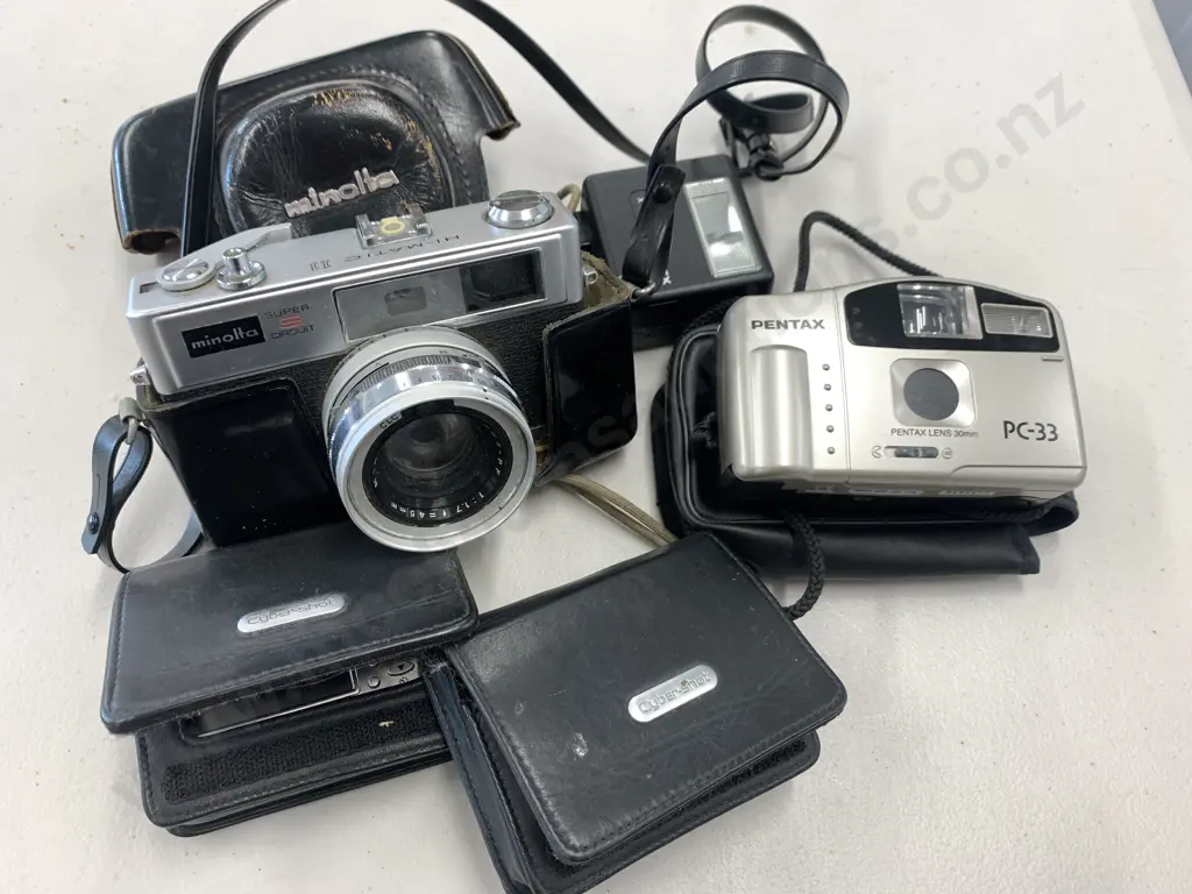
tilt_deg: -61.3
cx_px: 596
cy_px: 447
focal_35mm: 26
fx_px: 895
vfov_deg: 53.1
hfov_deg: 67.3
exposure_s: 1/100
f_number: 1.8
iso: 80
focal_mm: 4.25
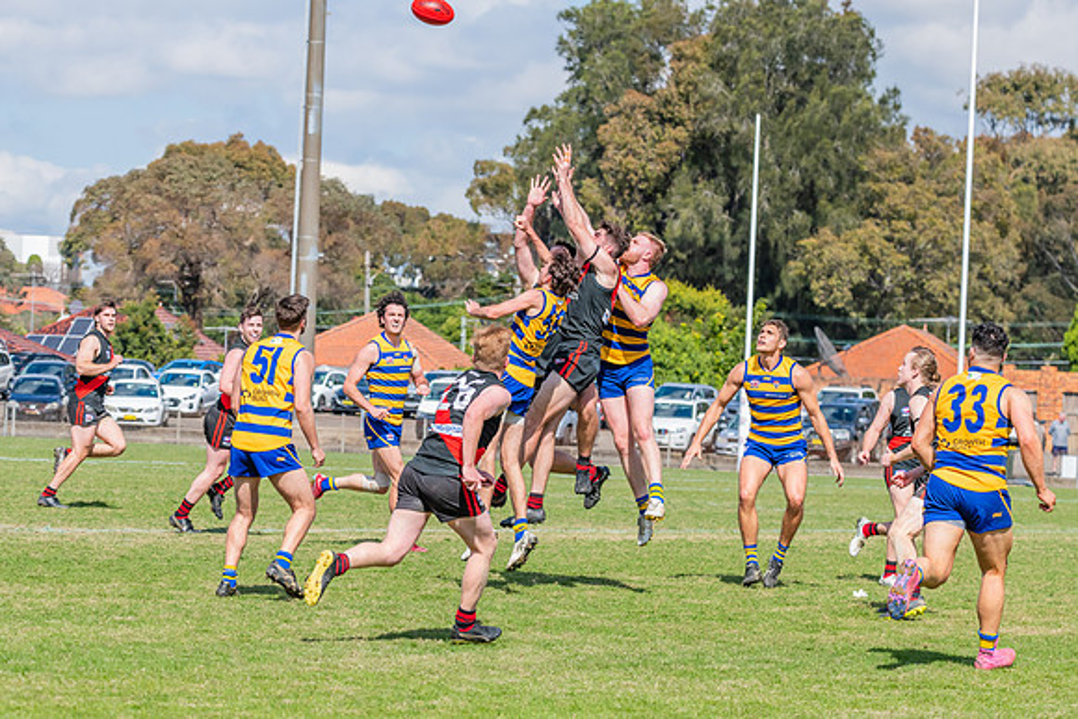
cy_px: 360
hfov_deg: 11.9
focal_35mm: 172
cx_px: 539
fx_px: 5166
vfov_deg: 8.0
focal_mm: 170
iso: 800
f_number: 9
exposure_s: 1/1600
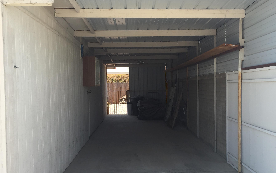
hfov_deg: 55.3
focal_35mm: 35
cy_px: 96
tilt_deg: -3.5
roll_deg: +0.4
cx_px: 148
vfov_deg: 36.2
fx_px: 263
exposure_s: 1/455
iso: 32
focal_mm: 4.15
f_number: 2.2
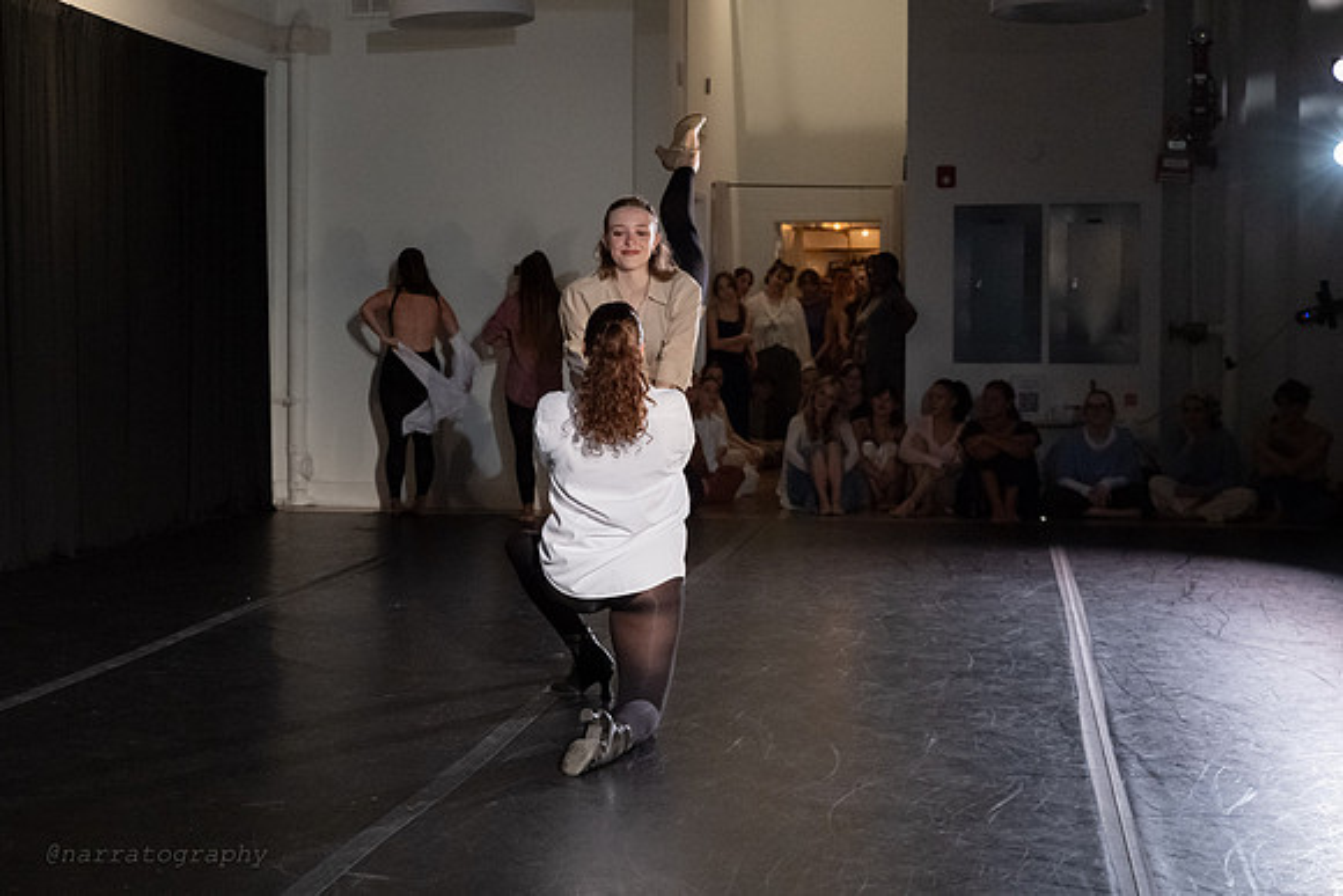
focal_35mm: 56
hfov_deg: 35.3
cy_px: 381
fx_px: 2105
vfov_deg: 24.0
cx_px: 543
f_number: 4
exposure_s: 1/400
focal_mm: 47
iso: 6400
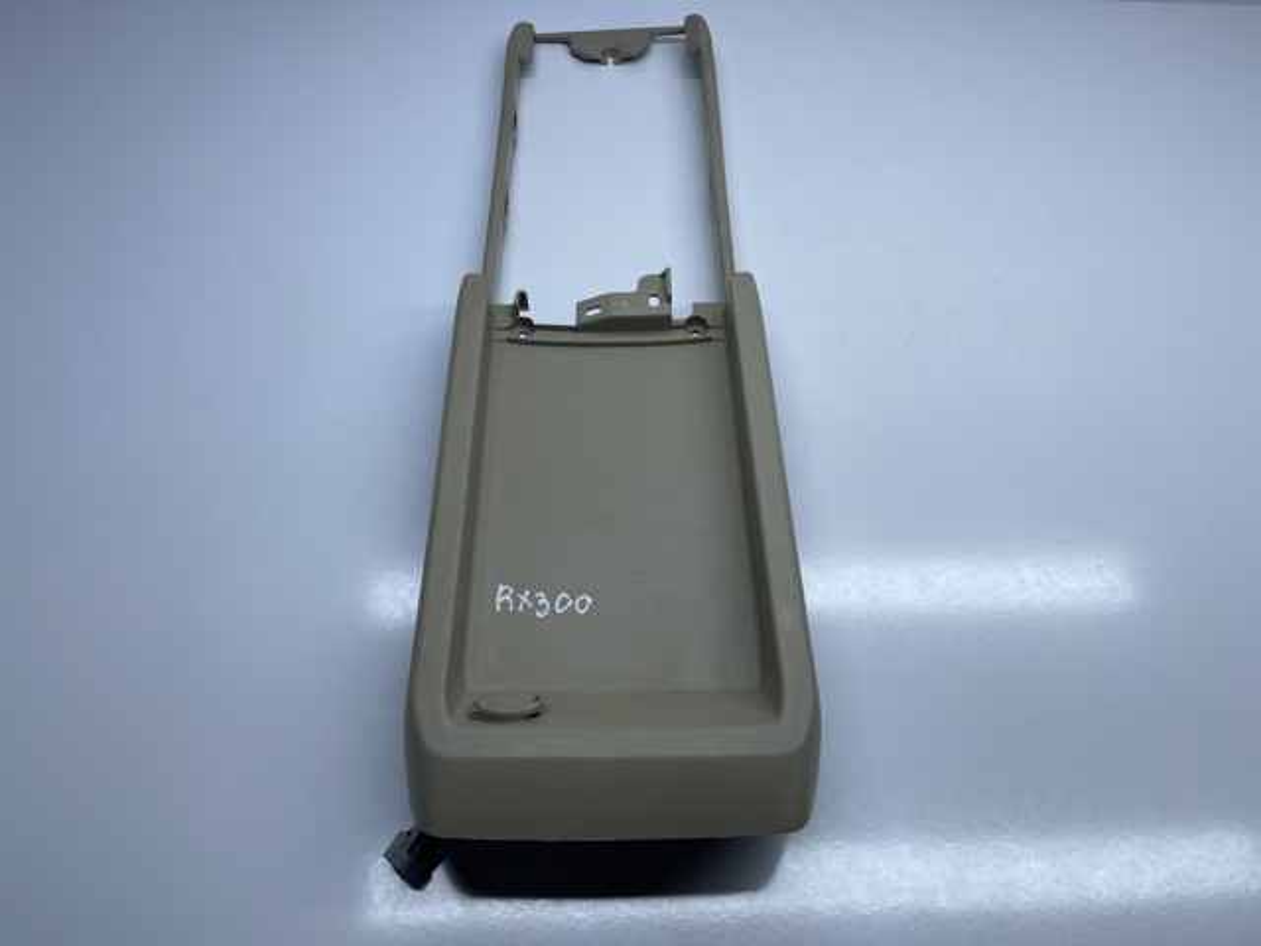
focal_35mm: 25
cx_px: 630
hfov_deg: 69.4
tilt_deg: -57.2
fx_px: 911
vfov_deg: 54.9
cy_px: 473
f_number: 1.6
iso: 32
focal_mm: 5.1
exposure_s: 1/1767
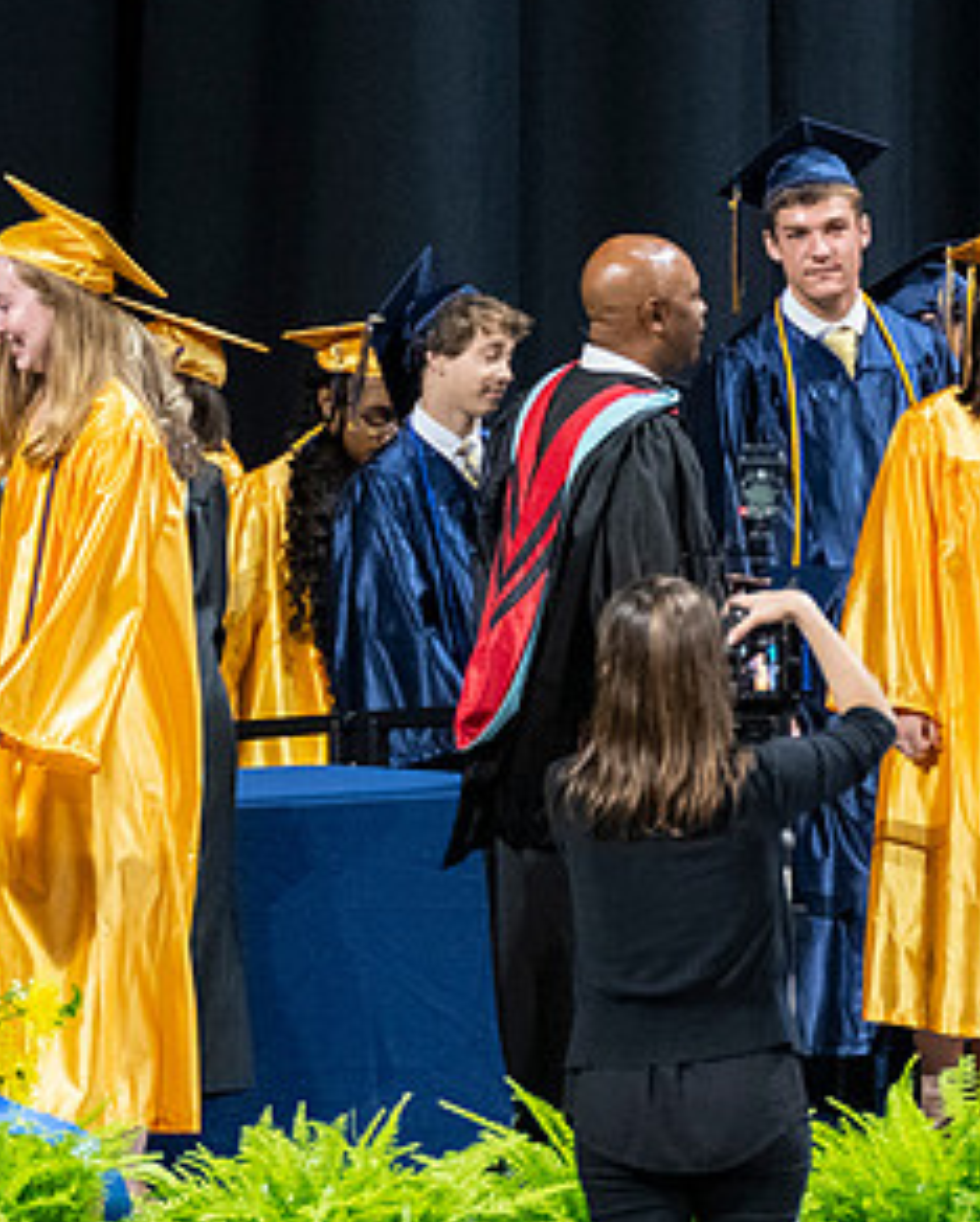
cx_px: 992
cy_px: 664
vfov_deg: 2.9
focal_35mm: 662
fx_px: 23976
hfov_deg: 2.3
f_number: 4
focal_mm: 200
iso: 2000
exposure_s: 1/200
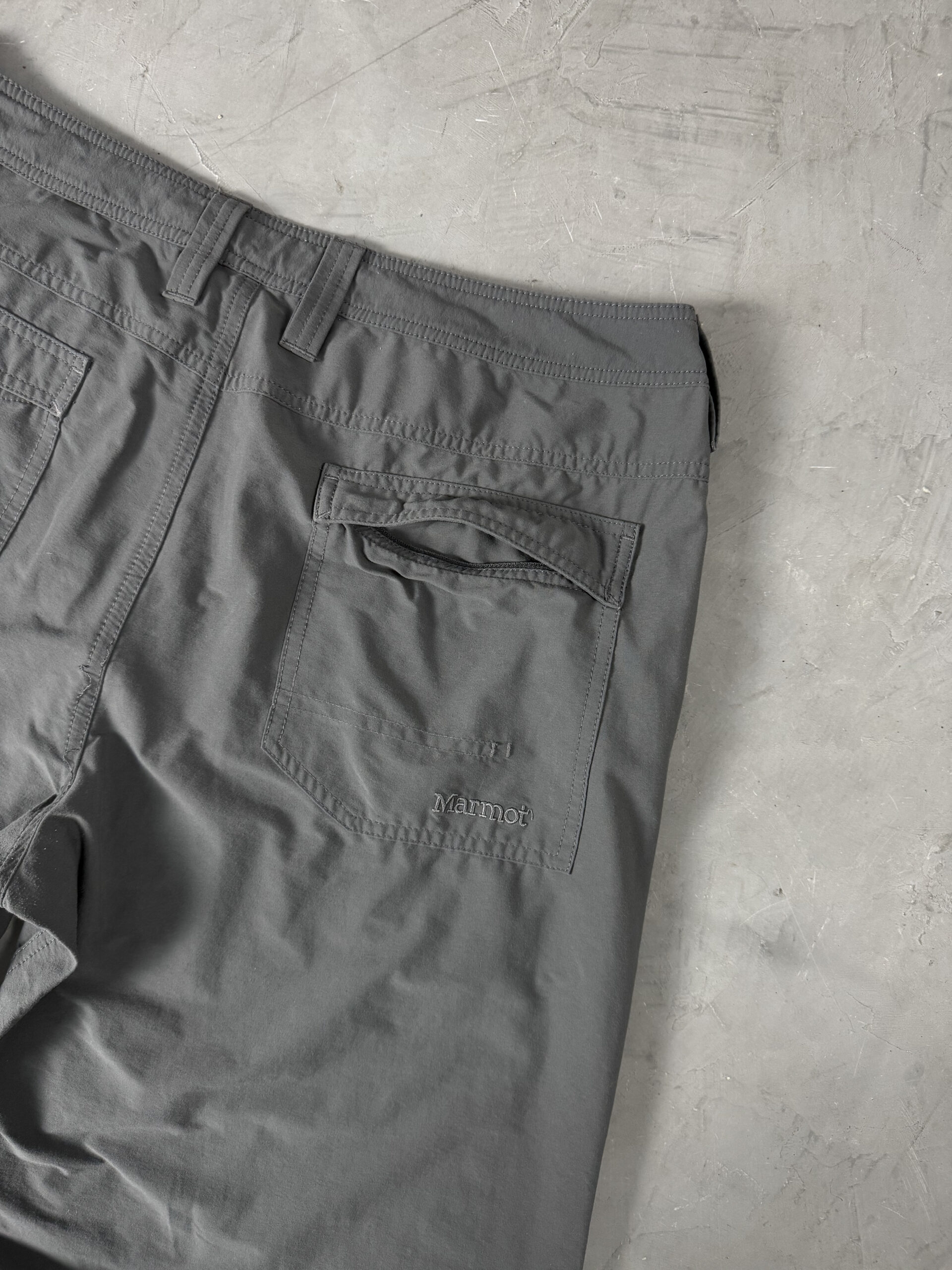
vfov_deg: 71.6
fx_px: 880
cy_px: 635
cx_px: 476
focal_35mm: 24
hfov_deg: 56.8
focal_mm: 6.76
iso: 250
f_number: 1.78
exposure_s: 1/60
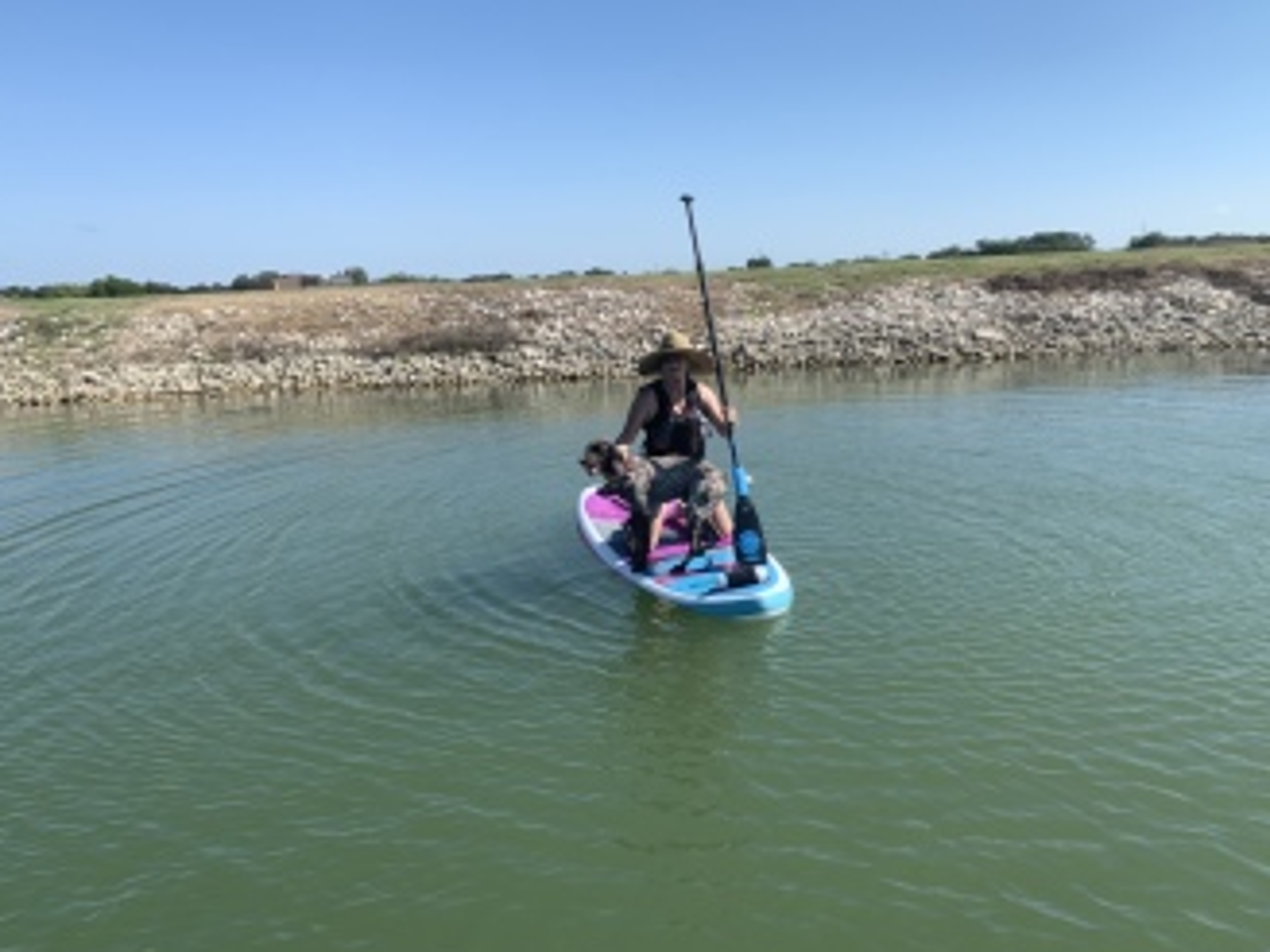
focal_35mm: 29
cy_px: 480
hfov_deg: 61.7
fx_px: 1064
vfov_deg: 48.2
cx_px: 620
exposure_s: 1/2114
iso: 25
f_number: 1.8
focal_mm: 4.25
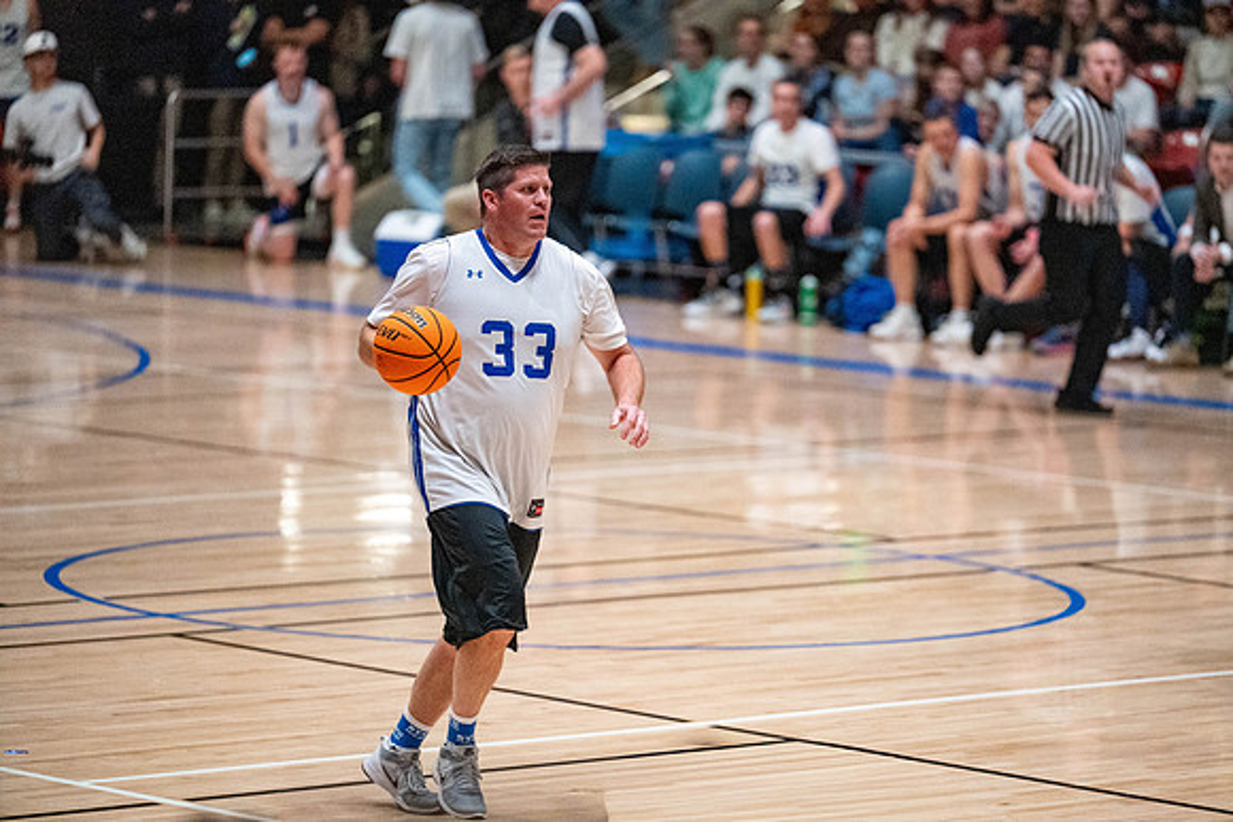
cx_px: 616
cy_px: 411
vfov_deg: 6.9
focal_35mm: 200
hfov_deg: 10.3
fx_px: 6851
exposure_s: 1/1250
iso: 8000
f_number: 2.8
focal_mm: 200
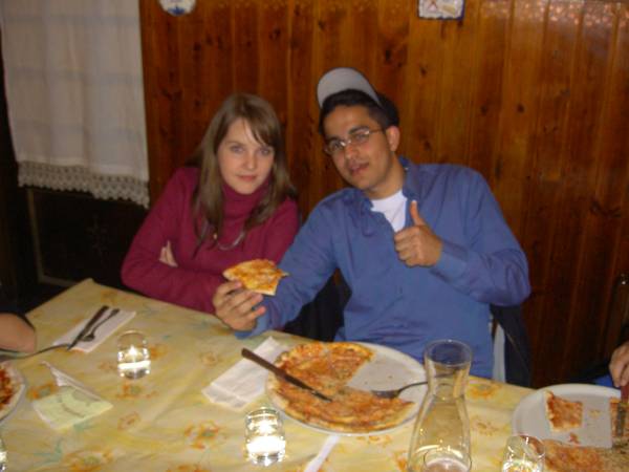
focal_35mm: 39
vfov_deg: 36.8
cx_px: 314
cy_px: 236
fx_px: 709
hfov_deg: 47.9
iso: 100
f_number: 2.8
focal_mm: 8
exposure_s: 1/60
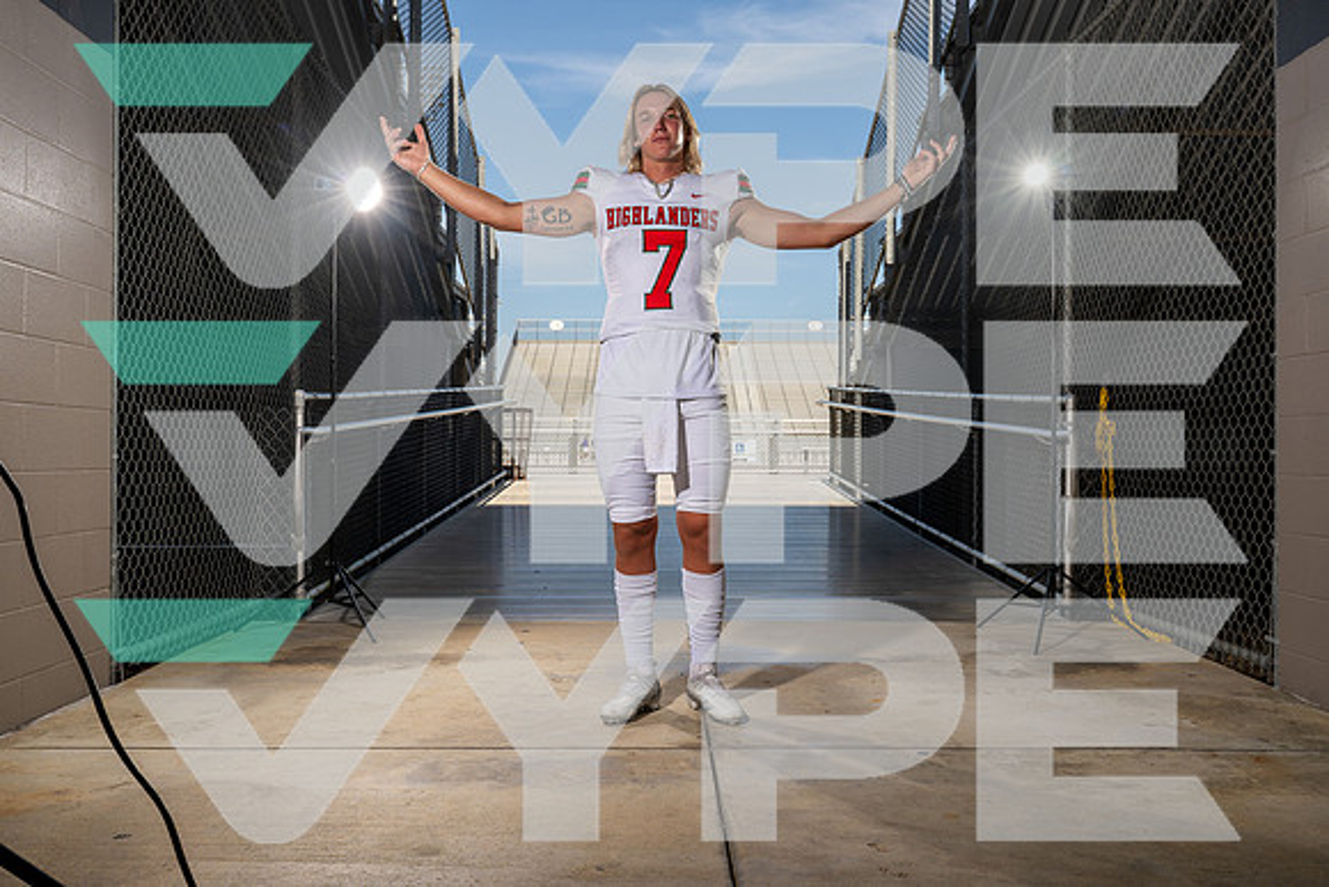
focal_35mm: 33
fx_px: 1218
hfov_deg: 57.2
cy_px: 444
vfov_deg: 40.0
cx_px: 664
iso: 160
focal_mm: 33
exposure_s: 1/250
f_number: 10
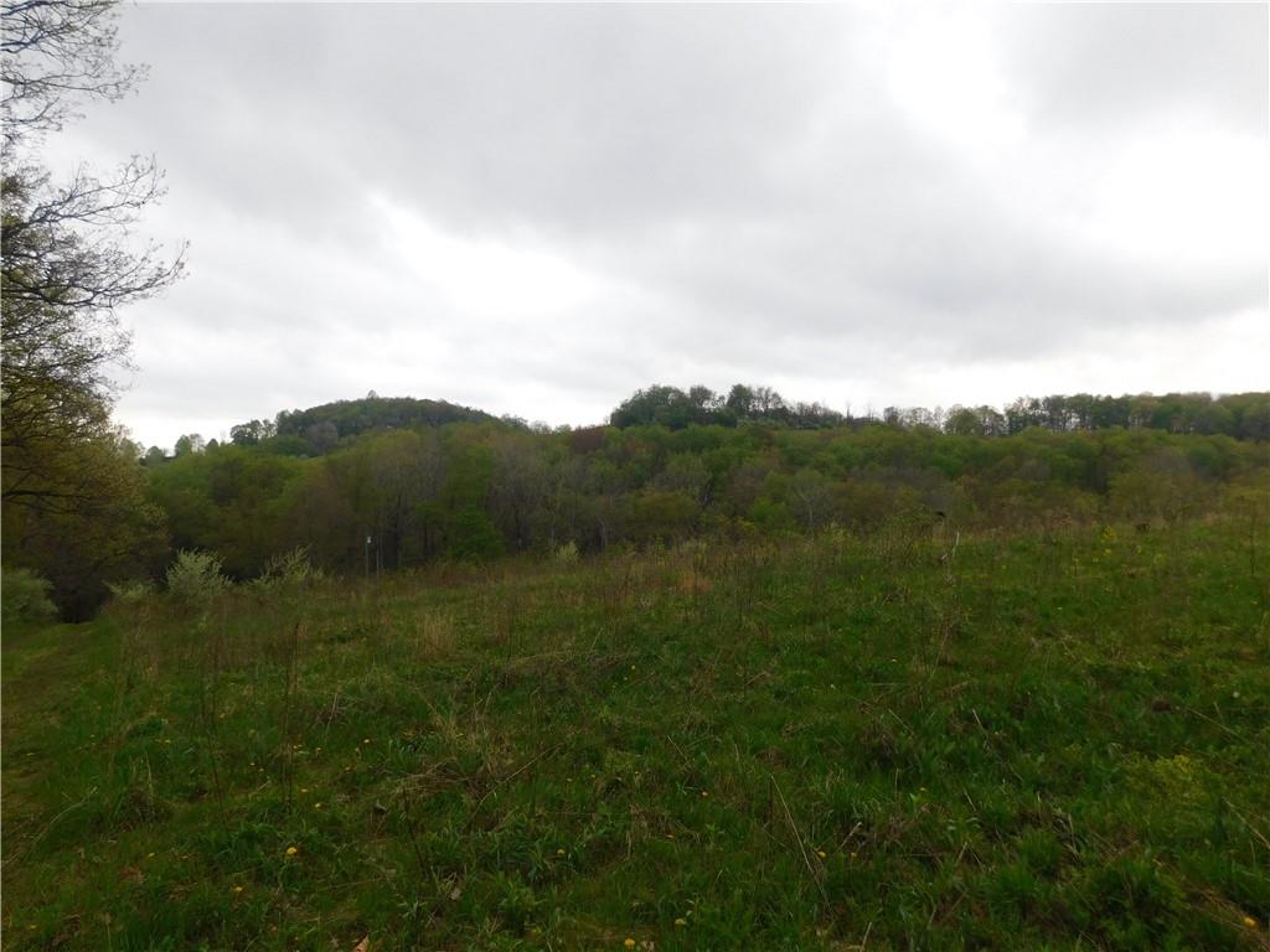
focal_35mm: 23
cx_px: 635
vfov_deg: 58.9
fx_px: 844
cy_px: 476
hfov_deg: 73.9
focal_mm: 4
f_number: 3
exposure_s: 1/320
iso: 125
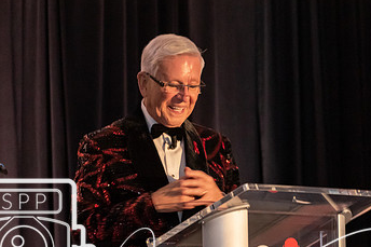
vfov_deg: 6.4
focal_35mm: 215
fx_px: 2215
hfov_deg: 9.6
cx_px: 251
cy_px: 186
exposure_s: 1/60
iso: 2800
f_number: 4.8
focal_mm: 85
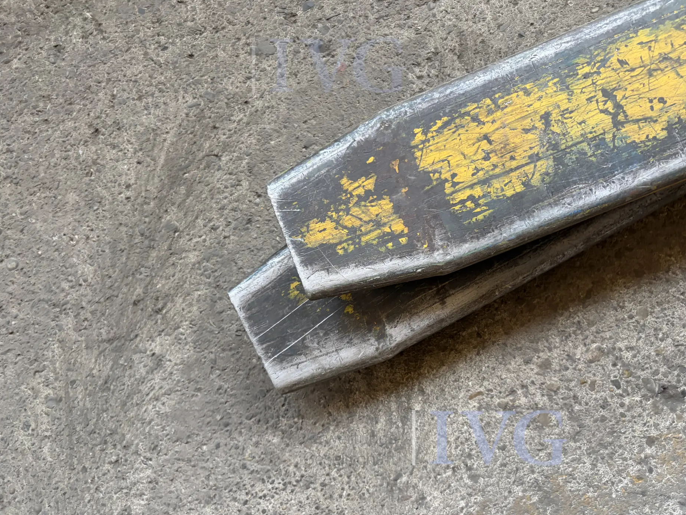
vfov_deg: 51.4
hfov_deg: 65.3
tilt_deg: -82.2
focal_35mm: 27
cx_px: 353
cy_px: 251
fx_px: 535
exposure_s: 1/60
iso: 250
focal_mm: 5.96
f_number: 1.6
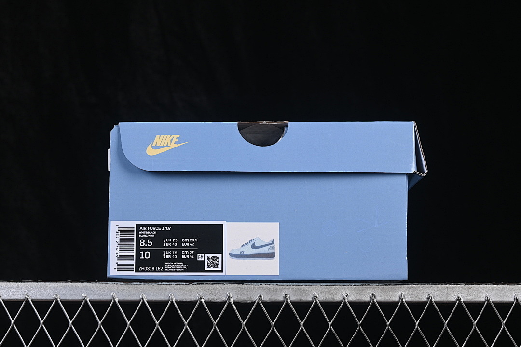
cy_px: 174
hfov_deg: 27.0
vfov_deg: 18.2
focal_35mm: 75
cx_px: 260
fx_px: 1085
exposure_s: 1/80
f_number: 8
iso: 160
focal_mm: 50
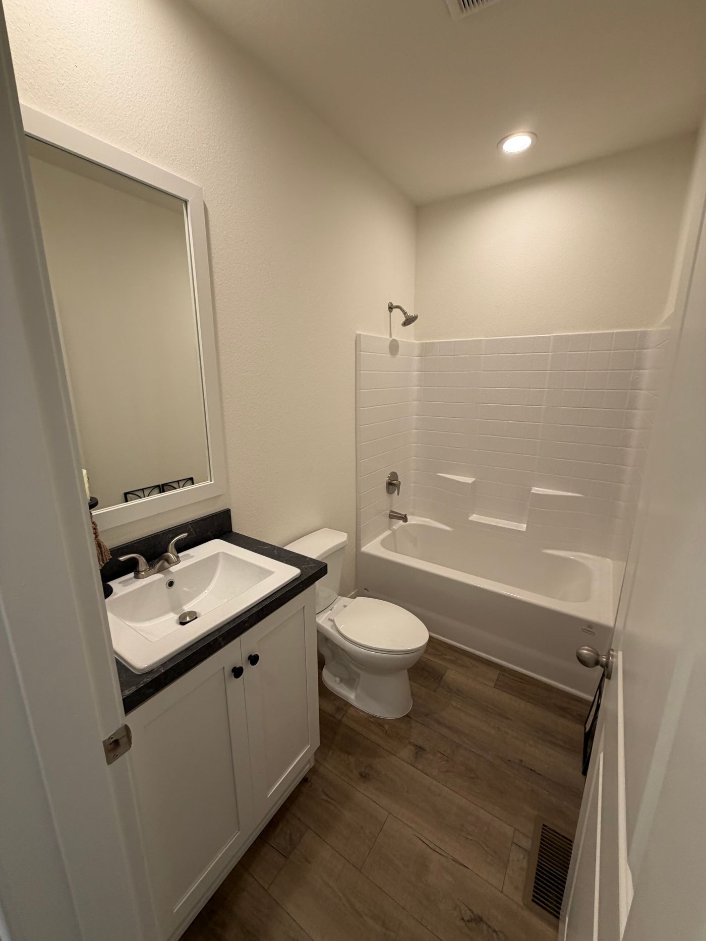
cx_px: 353
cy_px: 470
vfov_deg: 102.1
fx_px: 381
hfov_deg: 85.7
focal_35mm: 14
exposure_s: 1/120
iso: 160
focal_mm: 2.22
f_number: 2.2
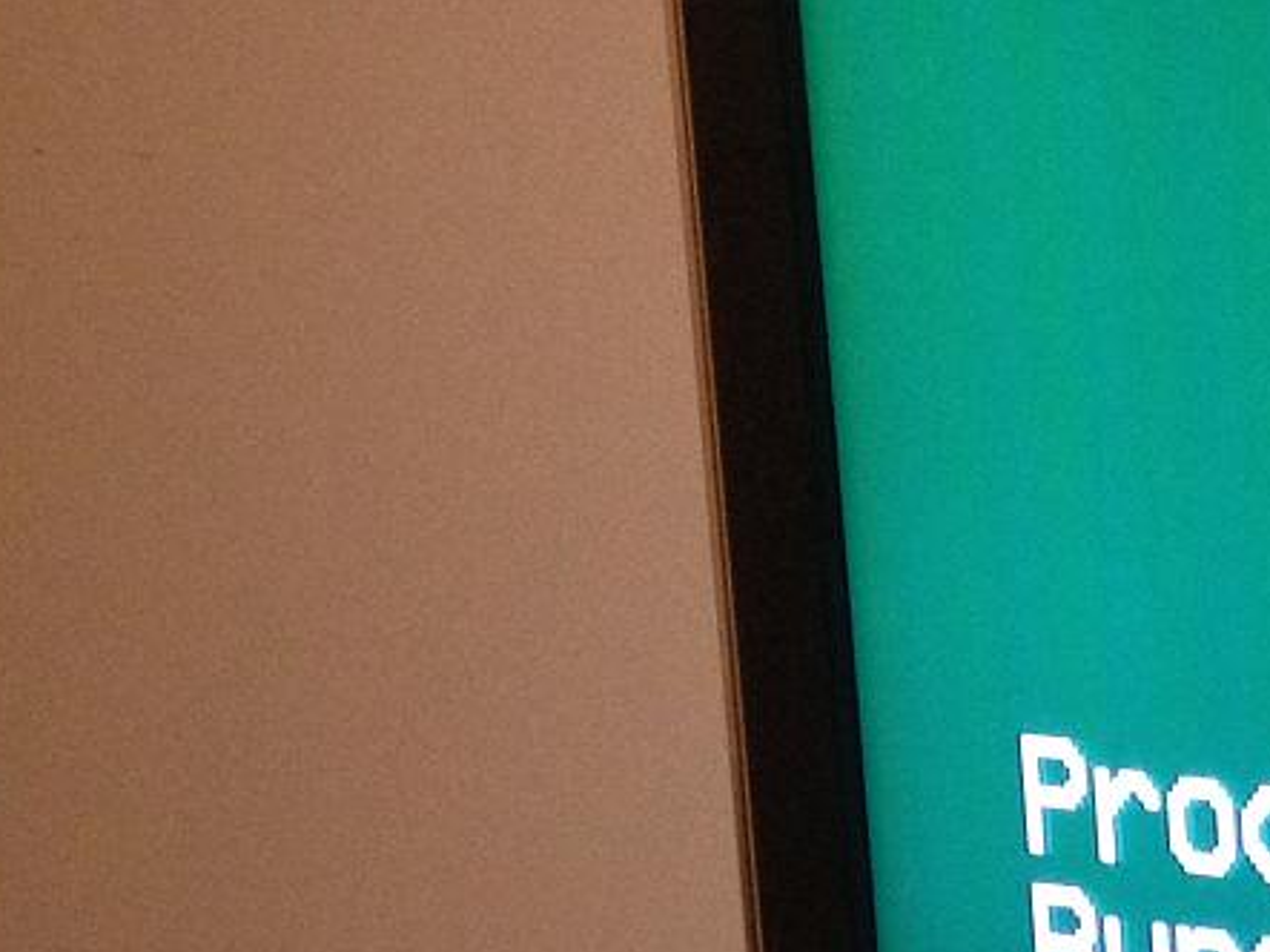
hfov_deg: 13.6
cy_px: 551
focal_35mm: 129
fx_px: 4732
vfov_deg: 11.5
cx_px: 2299
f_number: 2.4
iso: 250
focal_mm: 4.28
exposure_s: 1/16
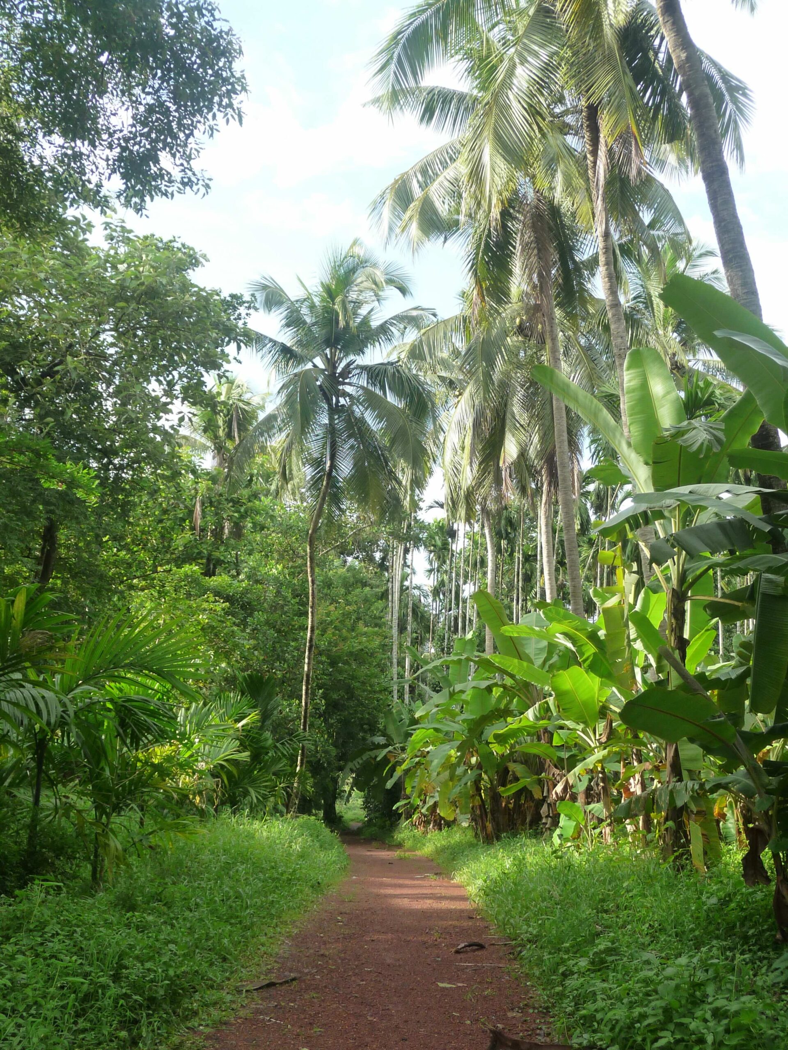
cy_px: 525
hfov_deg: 36.0
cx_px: 394
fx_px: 1214
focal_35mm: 40
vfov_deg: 46.8
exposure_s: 1/160
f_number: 3.9
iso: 160
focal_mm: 6.7
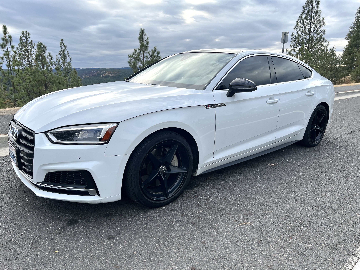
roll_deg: +0.6
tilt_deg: -13.8
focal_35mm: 26
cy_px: 135
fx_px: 270
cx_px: 180
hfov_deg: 67.3
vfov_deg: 53.1
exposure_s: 1/1531
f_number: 1.5
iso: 50
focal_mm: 5.7
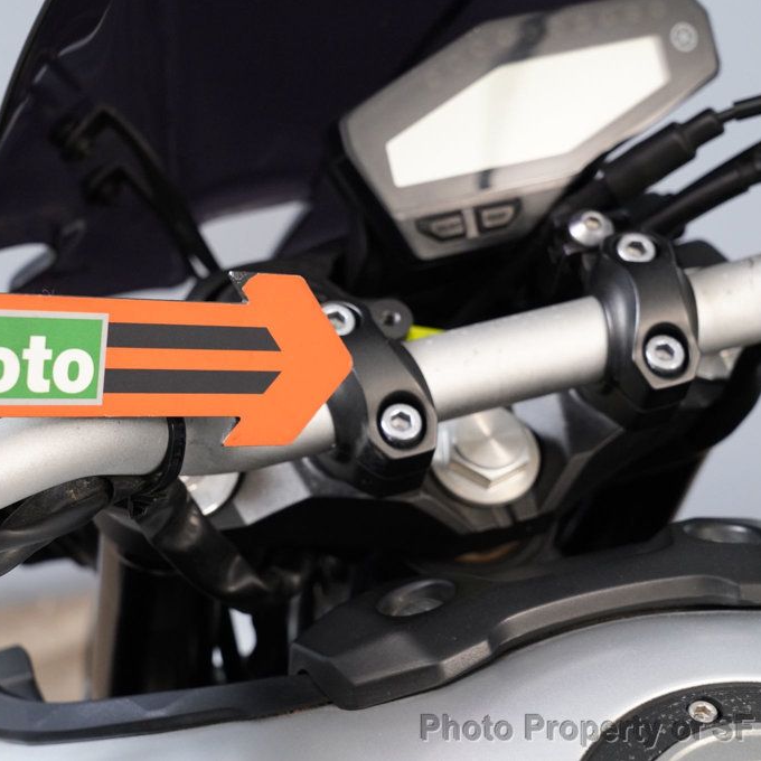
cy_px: 380
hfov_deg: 23.7
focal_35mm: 73
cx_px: 329
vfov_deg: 23.7
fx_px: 1816
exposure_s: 1/80
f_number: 7.1
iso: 5000
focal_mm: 57
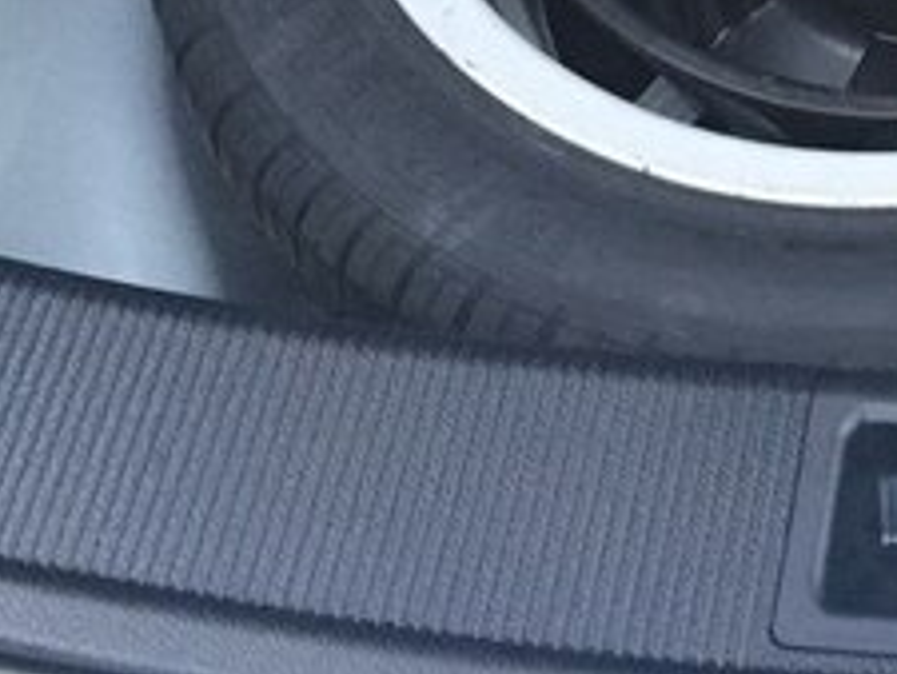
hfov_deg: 20.8
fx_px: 2204
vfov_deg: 16.1
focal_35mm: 85
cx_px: 1184
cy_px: -309
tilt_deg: -54.0
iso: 200
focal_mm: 4.15
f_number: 2.2
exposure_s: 1/33
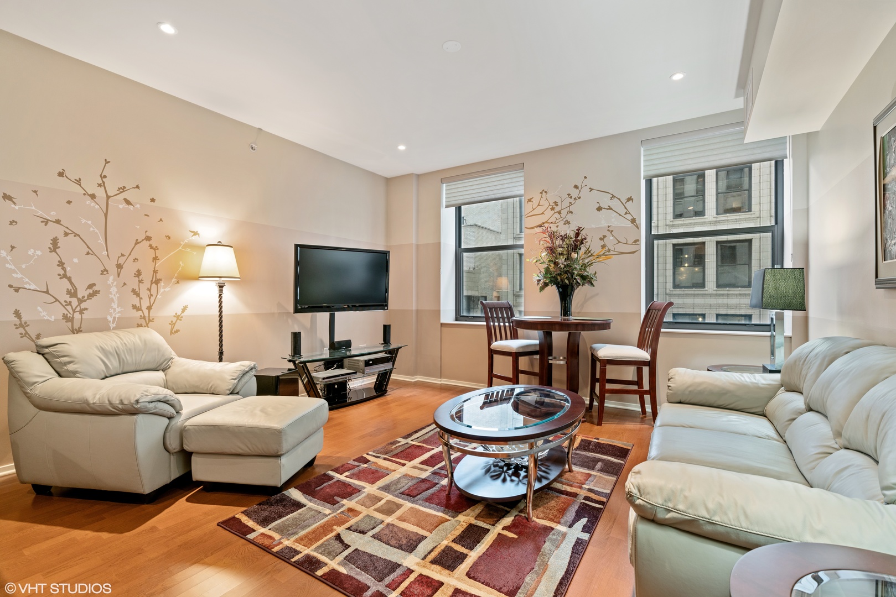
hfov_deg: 96.7
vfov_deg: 73.8
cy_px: 298
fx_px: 398
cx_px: 448
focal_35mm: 16
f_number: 7.1
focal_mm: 16
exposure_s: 1/1.67
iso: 320
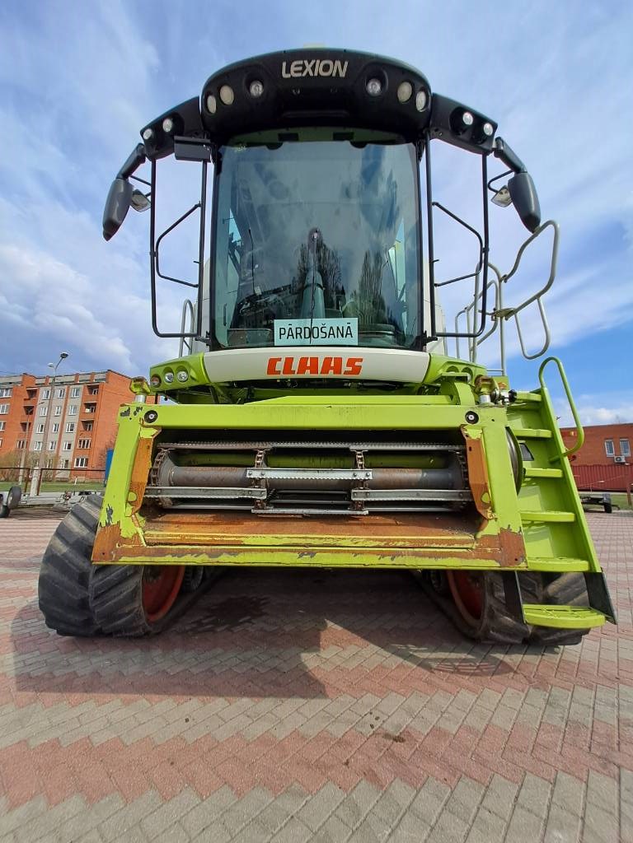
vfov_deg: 106.2
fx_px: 317
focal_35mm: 13
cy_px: 422
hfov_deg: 89.9
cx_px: 316
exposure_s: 1/1681
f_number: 2.2
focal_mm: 1.42
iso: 40
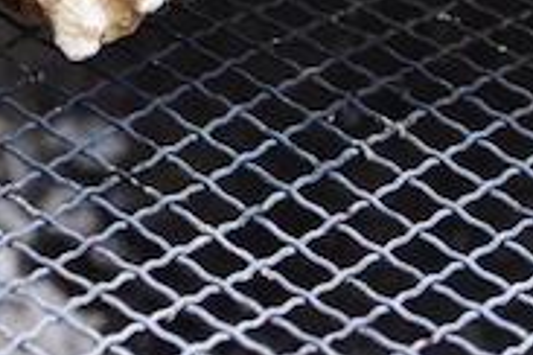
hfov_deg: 8.6
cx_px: -498
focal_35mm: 229
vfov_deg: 6.0
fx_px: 3390
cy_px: -119
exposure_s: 1/640
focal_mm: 56
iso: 800
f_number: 4
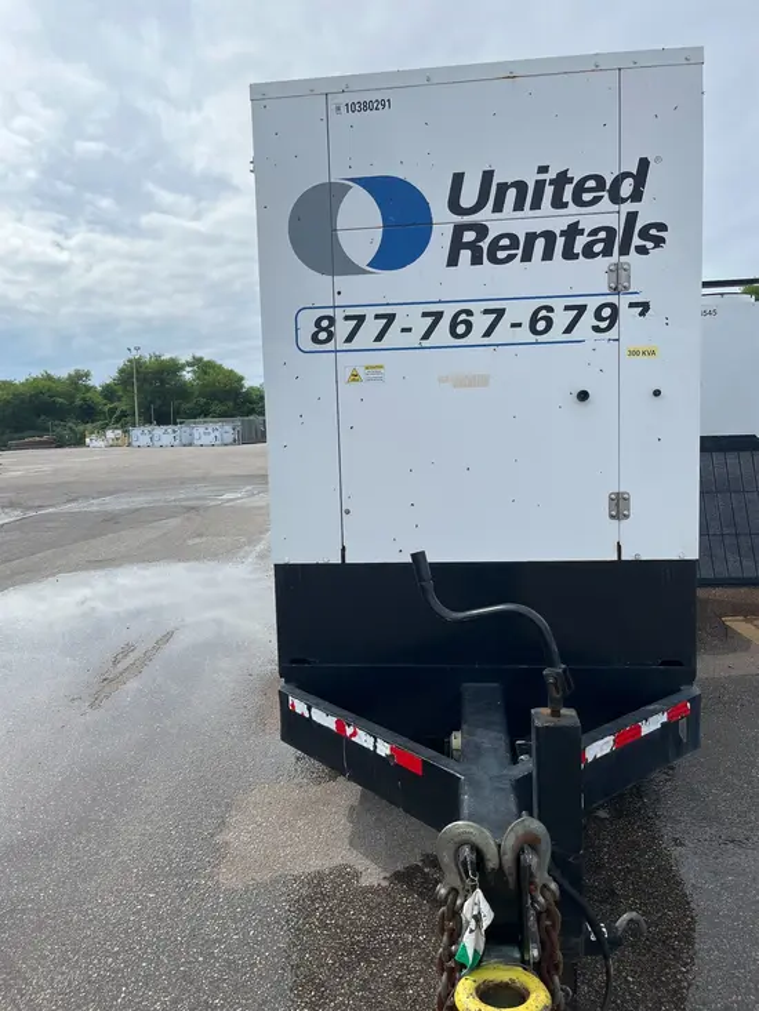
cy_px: 506
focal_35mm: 26
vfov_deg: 67.3
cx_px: 380
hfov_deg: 53.1
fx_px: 760
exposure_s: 1/5319
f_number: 1.6
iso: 50
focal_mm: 5.1
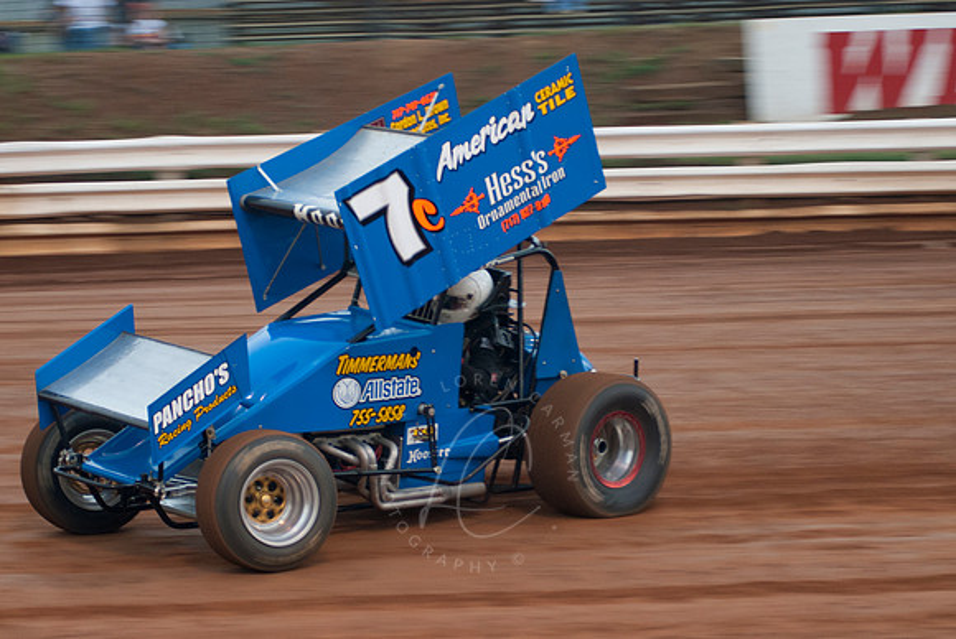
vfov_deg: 11.4
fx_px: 3190
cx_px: 478
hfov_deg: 17.0
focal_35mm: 120
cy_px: 320
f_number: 3.2
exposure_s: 1/320
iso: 400
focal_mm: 80
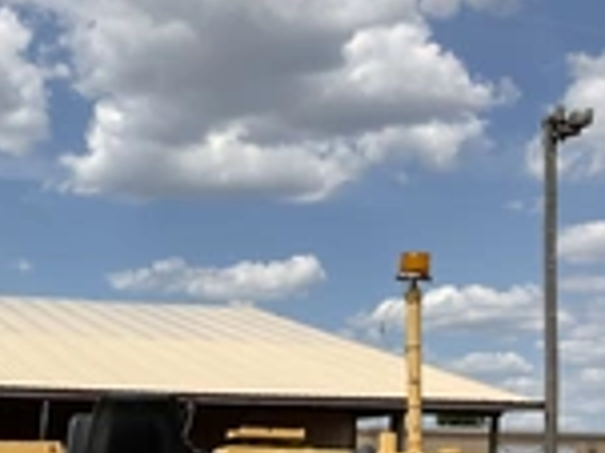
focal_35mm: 77
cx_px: 52
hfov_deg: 24.6
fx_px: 1345
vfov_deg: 18.2
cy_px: 533
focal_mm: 3
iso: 25
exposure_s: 1/2801
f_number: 1.8
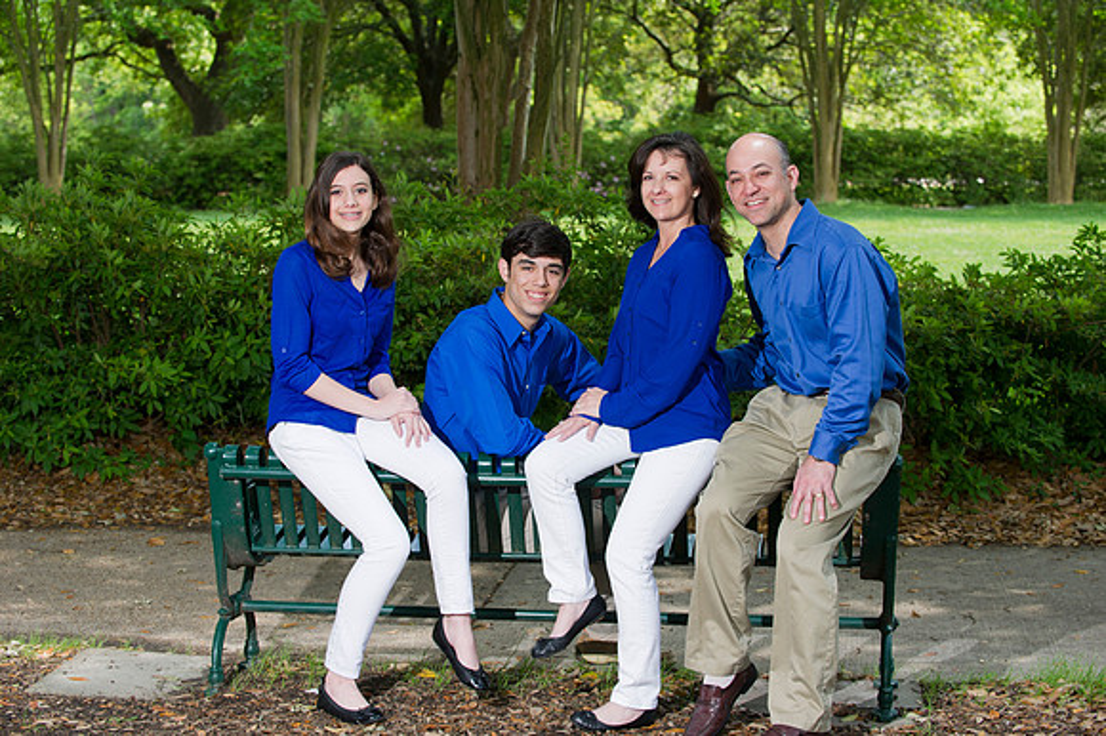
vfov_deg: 18.2
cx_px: 553
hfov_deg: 27.0
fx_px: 2303
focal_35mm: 75
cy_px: 368
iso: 320
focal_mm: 75
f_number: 4.5
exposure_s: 1/200
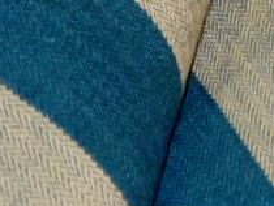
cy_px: -73
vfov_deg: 4.1
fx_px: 2853
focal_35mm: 360
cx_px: 249
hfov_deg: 5.5
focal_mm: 13.2
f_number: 5.2
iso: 400
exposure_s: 1/40
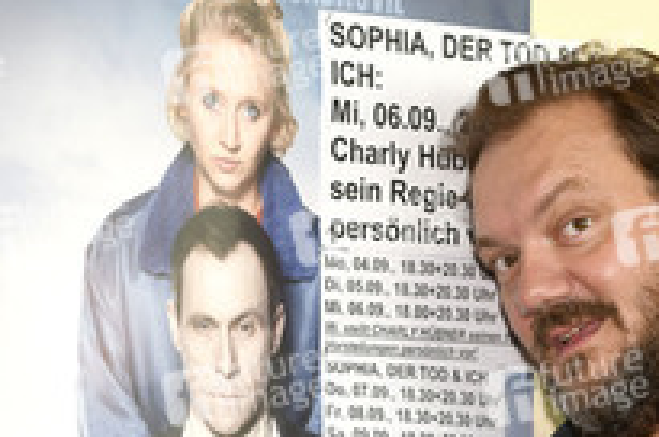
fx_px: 3948
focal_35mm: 216
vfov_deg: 6.3
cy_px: 469
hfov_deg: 9.5
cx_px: 288
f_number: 5
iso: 640
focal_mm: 98
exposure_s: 1/400
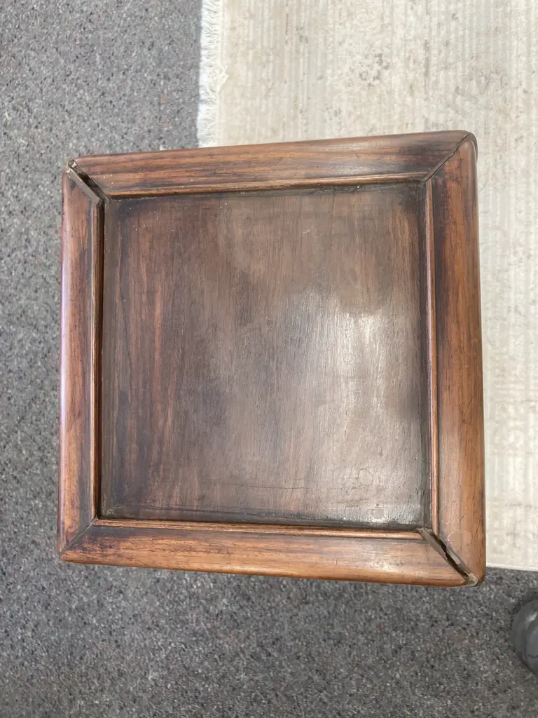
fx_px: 580
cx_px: 269
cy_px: 359
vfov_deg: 63.4
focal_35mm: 28
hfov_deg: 49.7
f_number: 1.8
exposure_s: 1/50
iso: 80
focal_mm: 3.99
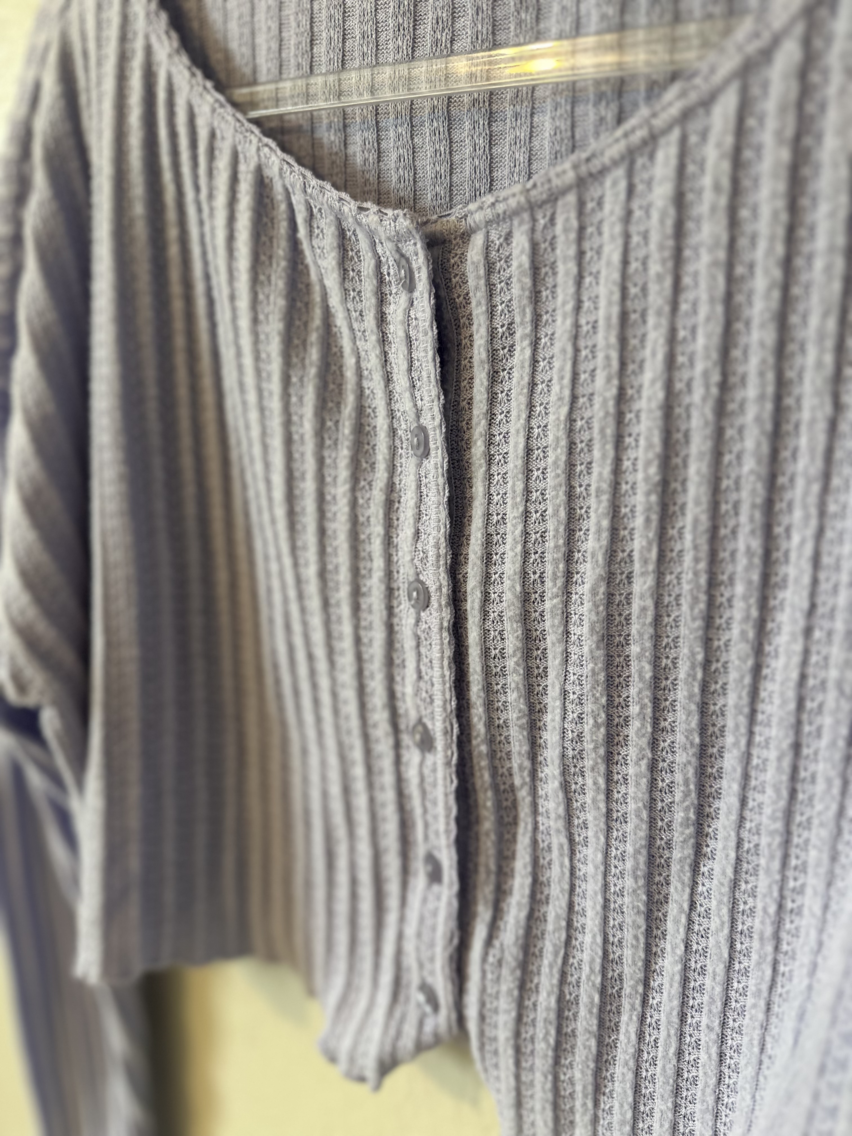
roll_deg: -0.4
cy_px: 568
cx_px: 426
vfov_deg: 71.6
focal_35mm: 24
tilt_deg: -13.0
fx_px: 788
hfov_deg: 56.8
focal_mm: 6.86
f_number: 1.78
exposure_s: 1/60
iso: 200
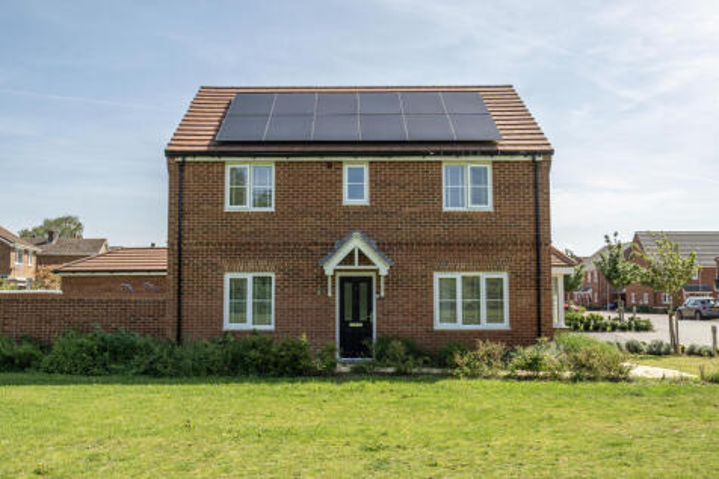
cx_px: 360
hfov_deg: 57.2
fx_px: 659
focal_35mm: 33
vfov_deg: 39.9
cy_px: 240
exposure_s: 1/800
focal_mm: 22
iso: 400
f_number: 8
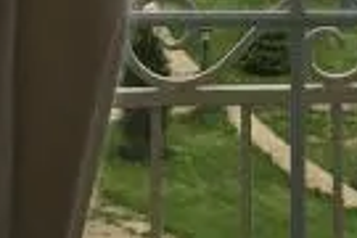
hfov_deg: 8.9
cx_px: 407
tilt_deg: -7.8
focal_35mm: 229
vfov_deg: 5.8
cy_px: -257
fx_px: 2271
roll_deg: -1.3
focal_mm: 4.15
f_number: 2.2
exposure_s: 1/706
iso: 32
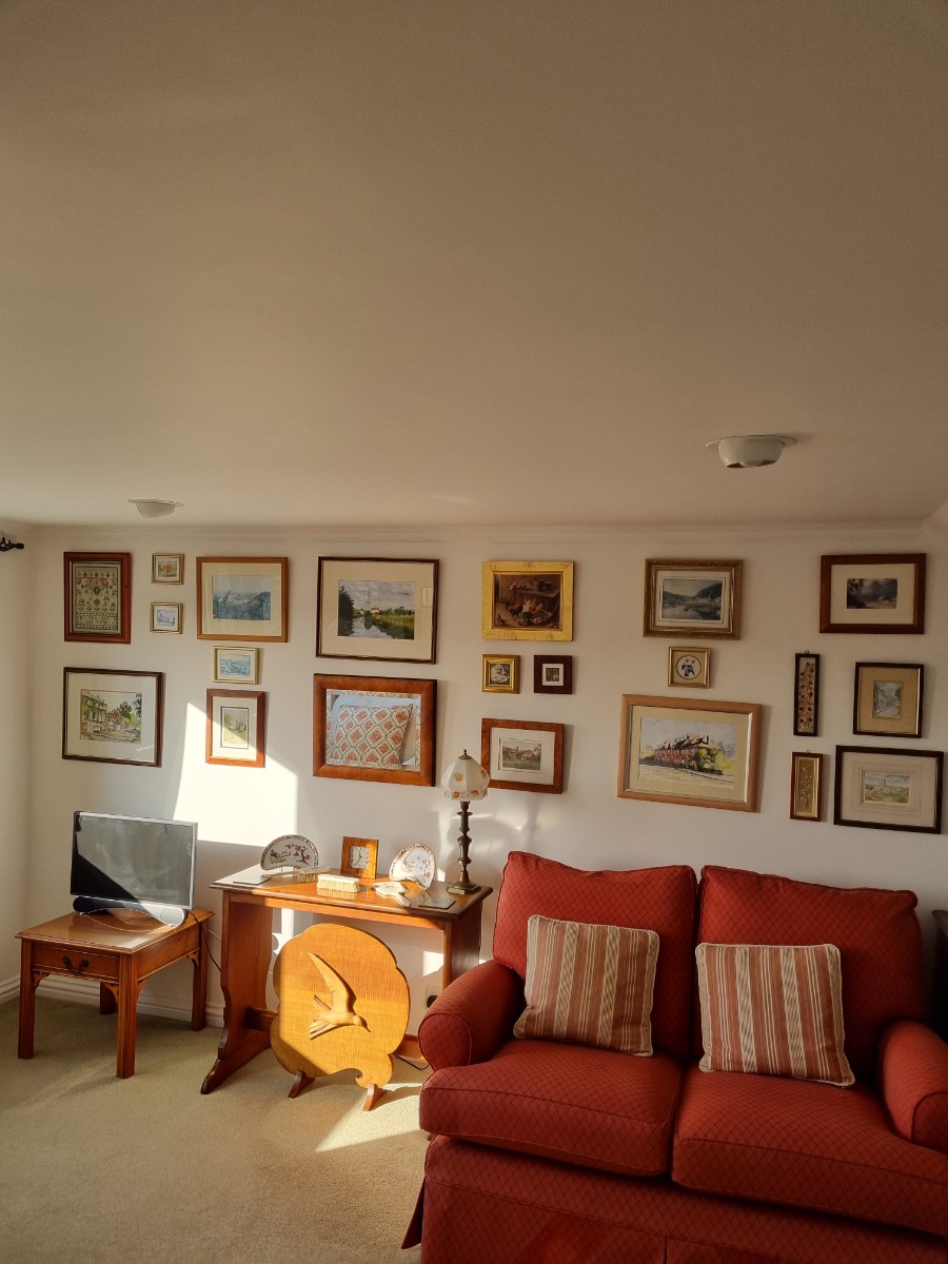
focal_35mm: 26
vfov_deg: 67.3
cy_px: 632
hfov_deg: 53.1
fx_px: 949
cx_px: 474
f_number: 1.8
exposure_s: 1/289
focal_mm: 5.4
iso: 50
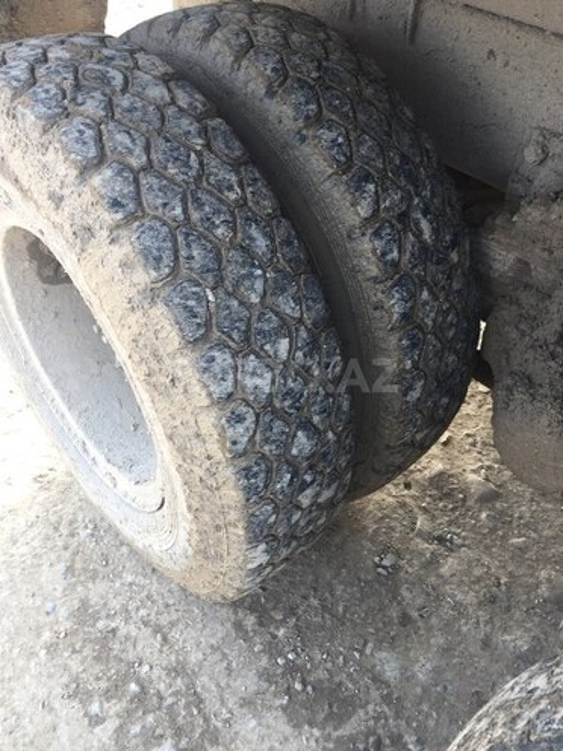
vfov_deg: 61.7
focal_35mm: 29
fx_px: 629
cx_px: 282
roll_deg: -0.9
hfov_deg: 48.2
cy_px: 376
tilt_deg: -43.3
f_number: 2.2
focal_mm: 4.15
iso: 32
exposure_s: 1/100
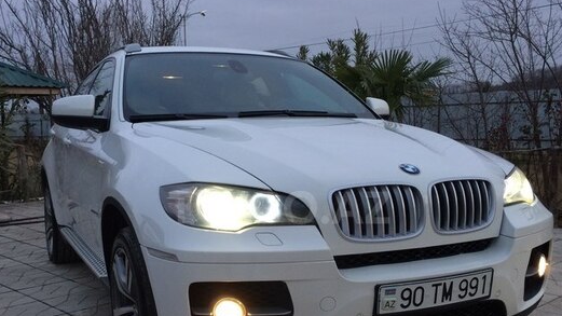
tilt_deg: -7.3
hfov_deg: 50.5
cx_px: 279
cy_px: 208
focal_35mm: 40
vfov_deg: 29.5
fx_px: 596
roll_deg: -0.3
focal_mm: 4.15
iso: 50
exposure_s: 1/33
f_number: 2.2
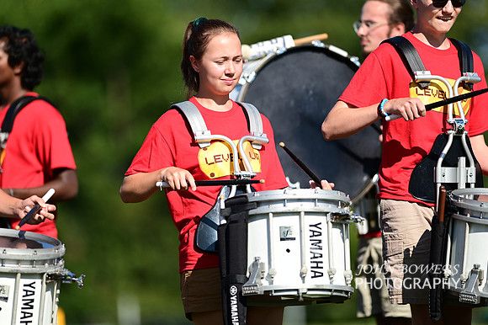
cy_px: 162
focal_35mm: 300
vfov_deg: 4.6
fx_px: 4064
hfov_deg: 6.9
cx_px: 244
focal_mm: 300
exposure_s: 1/1600
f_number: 2.8
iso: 100
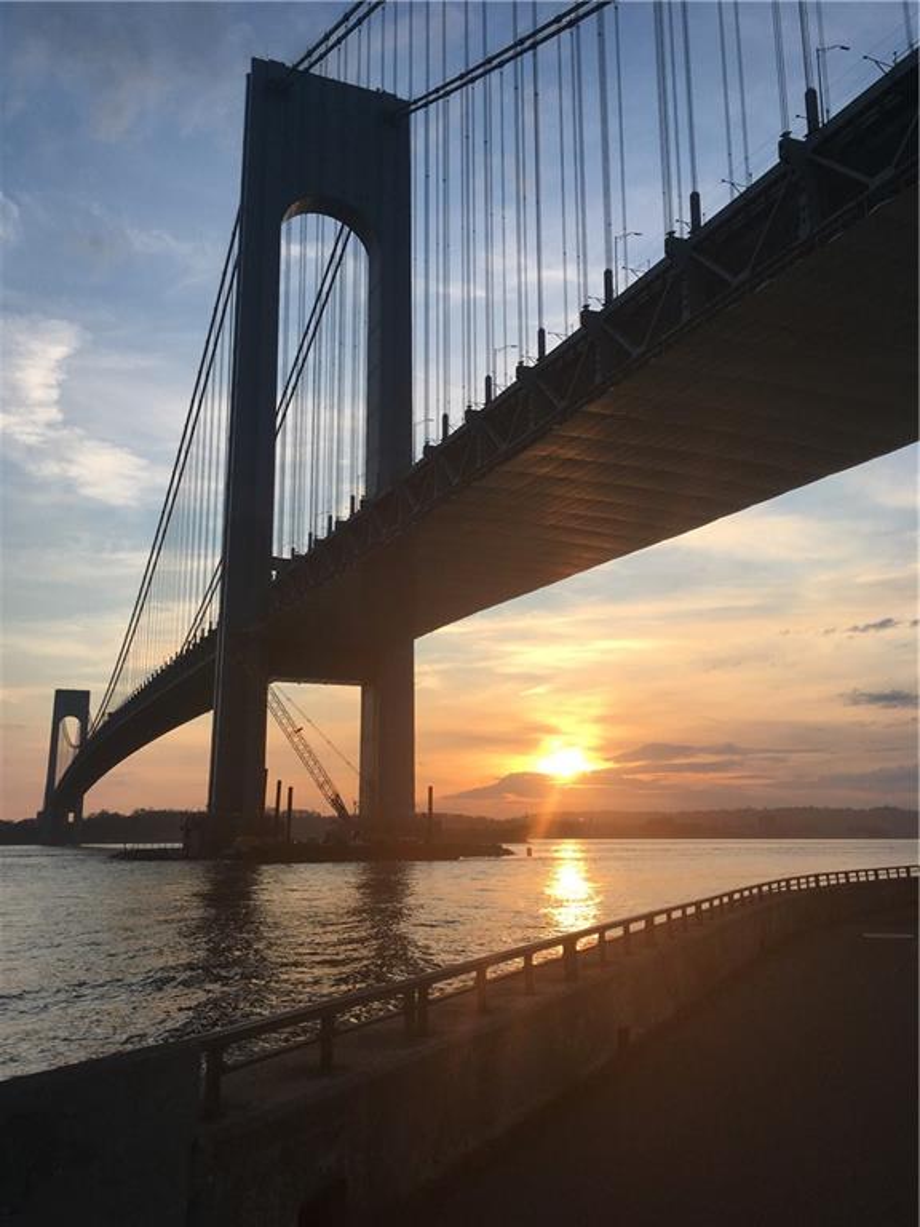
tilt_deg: +12.1
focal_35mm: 29
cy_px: 614
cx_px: 460
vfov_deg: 61.7
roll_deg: +0.1
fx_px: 1028
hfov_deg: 48.2
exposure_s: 1/793
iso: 25
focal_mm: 4.15
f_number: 2.2
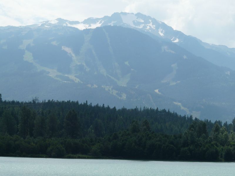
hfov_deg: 14.6
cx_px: 118
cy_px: 88
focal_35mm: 135
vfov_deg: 11.0
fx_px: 916
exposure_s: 1/500
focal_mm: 22.1
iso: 100
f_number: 7.1
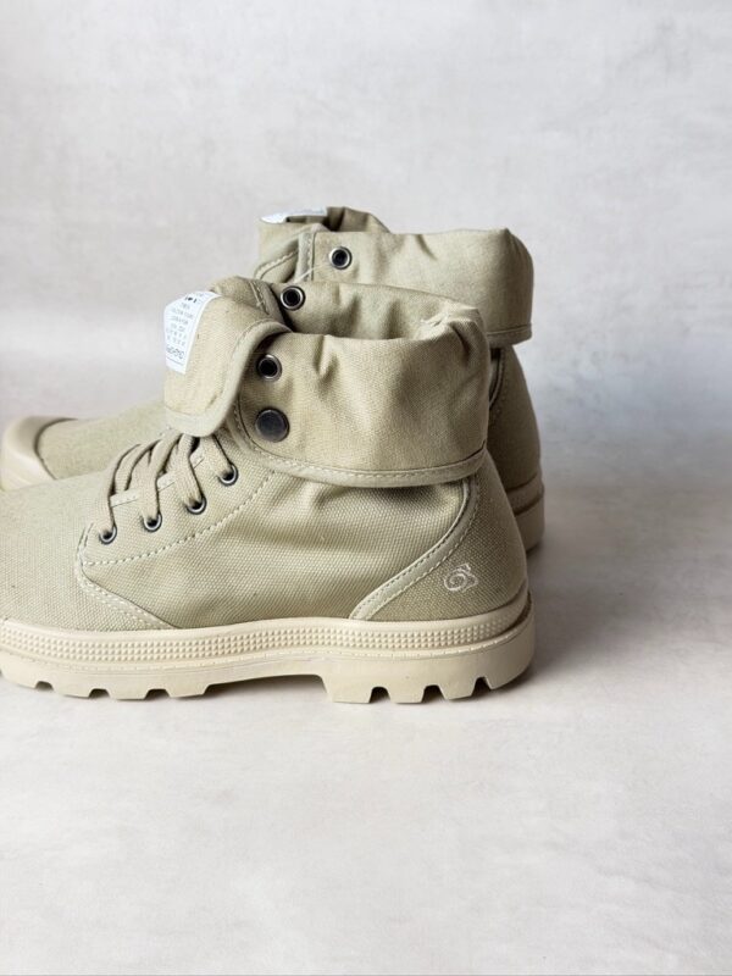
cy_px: 488
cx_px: 366
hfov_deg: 30.3
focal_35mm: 48
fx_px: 1353
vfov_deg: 39.7
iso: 160
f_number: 1.78
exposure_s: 1/100
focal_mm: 6.76
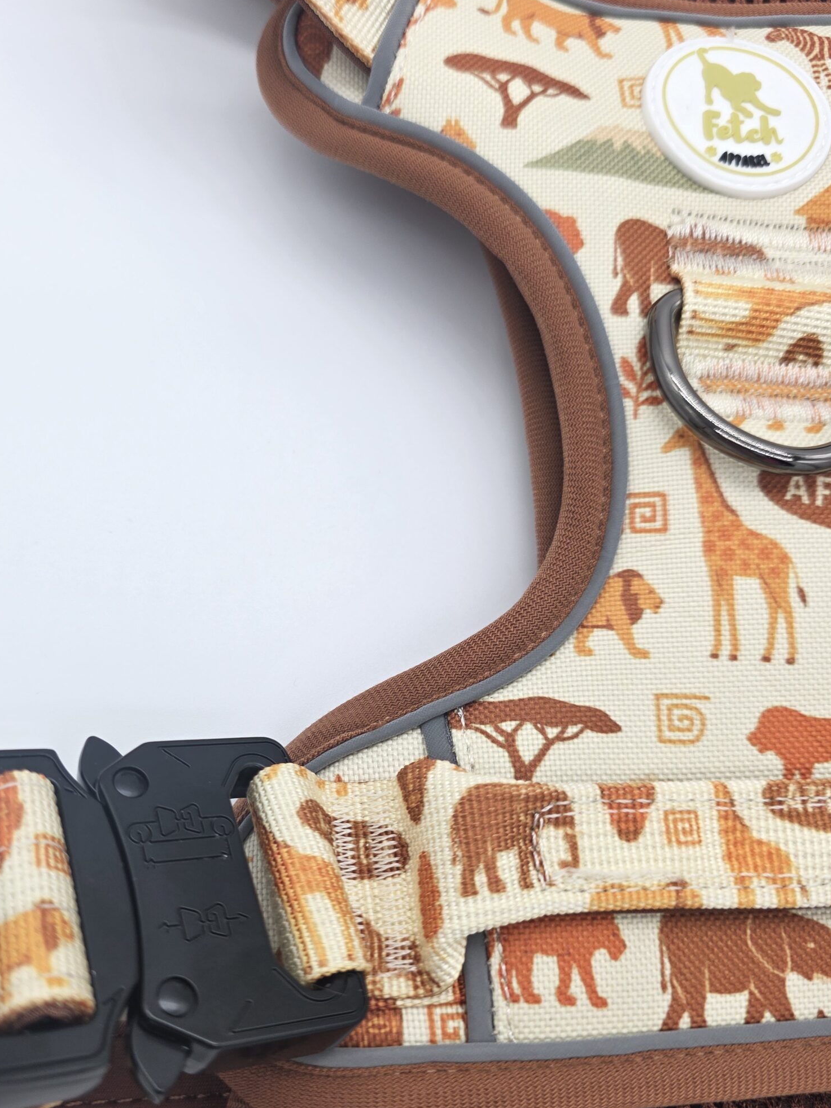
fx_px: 960
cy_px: 593
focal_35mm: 30
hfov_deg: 46.2
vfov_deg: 59.9
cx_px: 292
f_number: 1.7
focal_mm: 6.3
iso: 32
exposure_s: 1/359
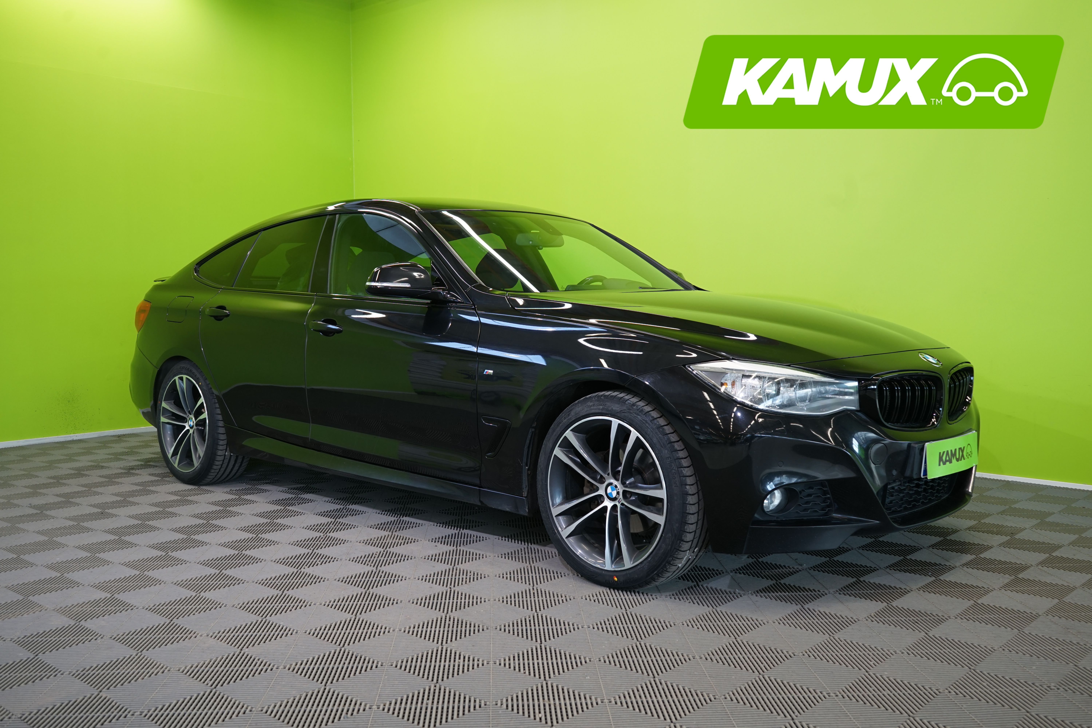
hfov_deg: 58.7
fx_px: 971
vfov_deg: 41.1
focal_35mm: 32
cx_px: 546
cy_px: 364
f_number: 6.3
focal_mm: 32
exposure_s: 1/30
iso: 500
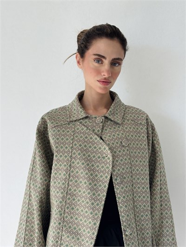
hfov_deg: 30.3
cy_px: 124
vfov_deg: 39.6
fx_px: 344
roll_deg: +0.4
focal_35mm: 48
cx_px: 93
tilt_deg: -1.9
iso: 64
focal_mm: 6.76
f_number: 1.78
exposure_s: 1/241
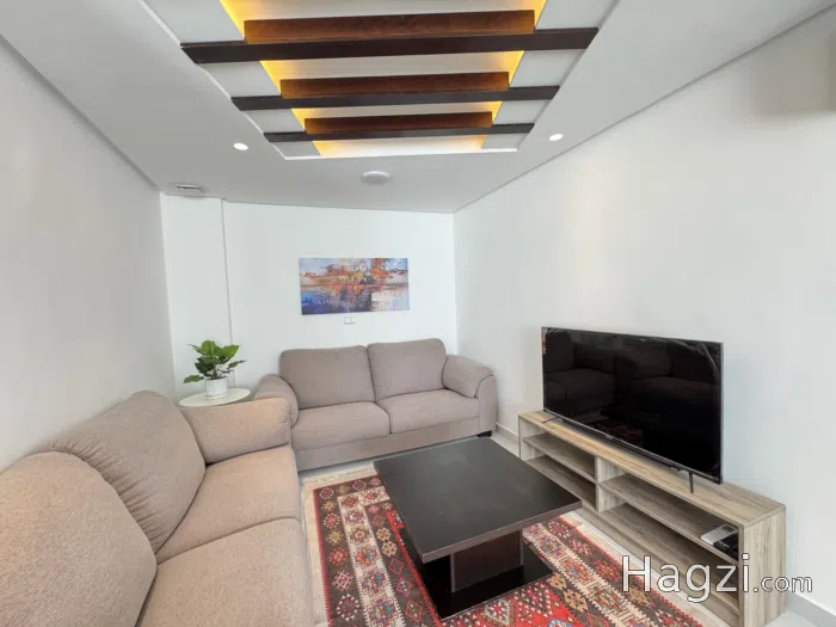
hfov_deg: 102.1
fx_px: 338
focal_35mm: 14
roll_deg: +2.2
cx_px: 418
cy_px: 314
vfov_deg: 85.7
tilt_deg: -2.3
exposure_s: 1/100
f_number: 2.2
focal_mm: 2.22
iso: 250
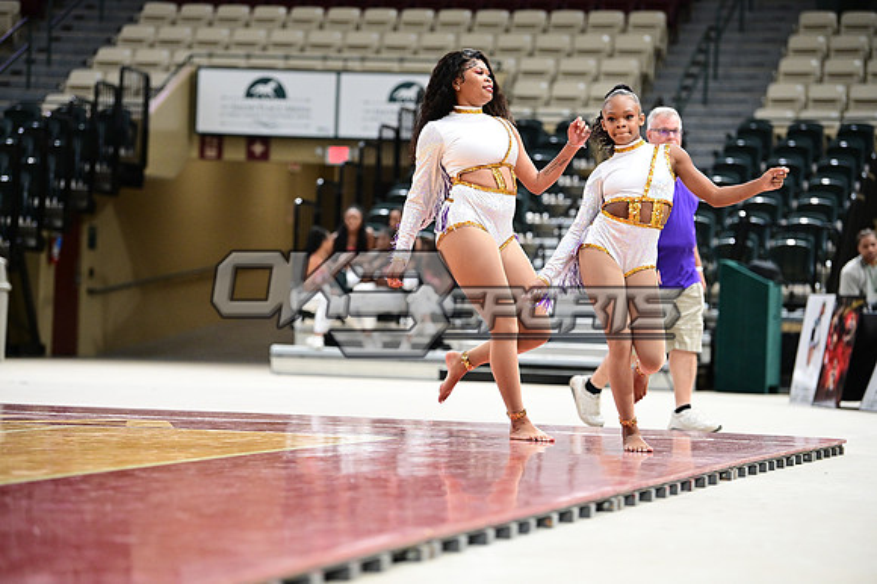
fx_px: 3287
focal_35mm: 135
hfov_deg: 15.2
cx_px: 438
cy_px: 292
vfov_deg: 10.1
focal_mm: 135
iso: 6400
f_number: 3.2
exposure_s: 1/1000
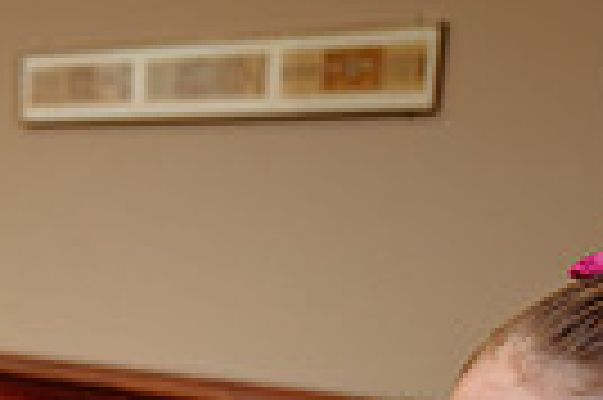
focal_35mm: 115
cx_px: -261
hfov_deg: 16.5
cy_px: 829
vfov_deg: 10.8
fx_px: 1924
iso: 500
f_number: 2.8
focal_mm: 26.5
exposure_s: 1/200
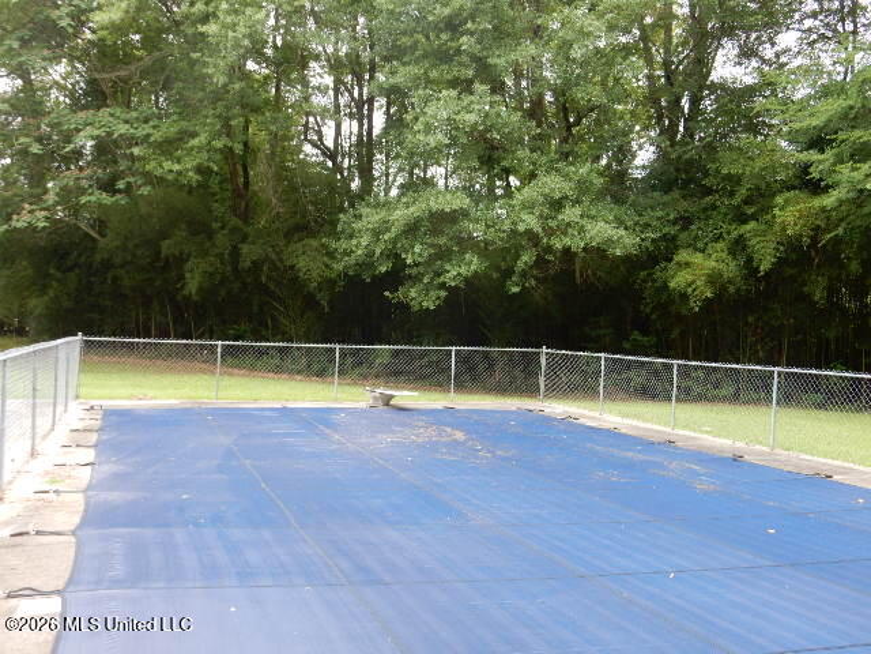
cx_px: 436
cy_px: 327
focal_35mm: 36
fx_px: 906
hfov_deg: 51.4
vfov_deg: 39.7
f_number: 4
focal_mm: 6.4
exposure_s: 1/60
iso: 125
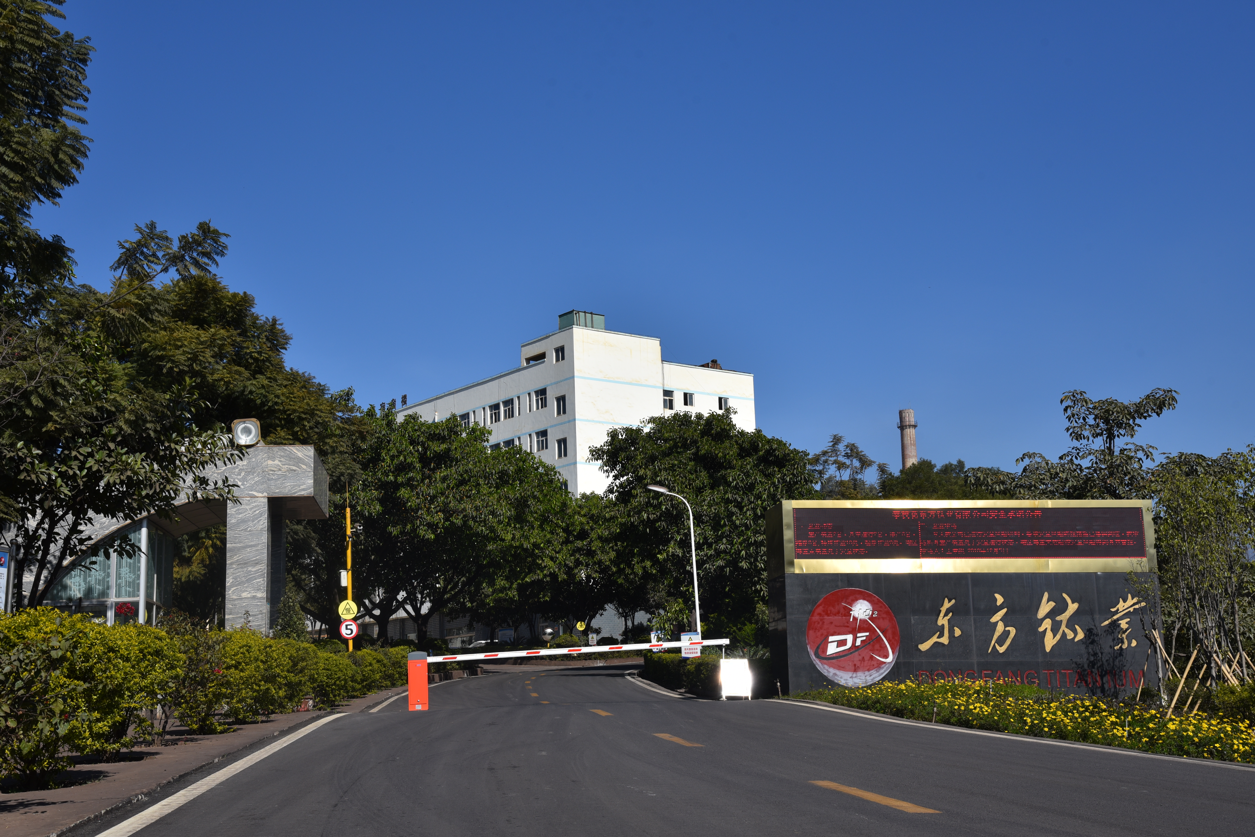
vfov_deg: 29.3
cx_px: 628
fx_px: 1604
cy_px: 418
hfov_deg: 42.7
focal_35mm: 46
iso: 200
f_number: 11
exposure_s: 1/500
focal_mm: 46
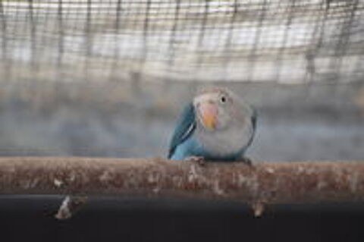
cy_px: 121
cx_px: 182
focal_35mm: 405
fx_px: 4091
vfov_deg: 3.4
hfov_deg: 5.1
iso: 2200
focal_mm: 270
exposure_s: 1/125
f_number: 5.6
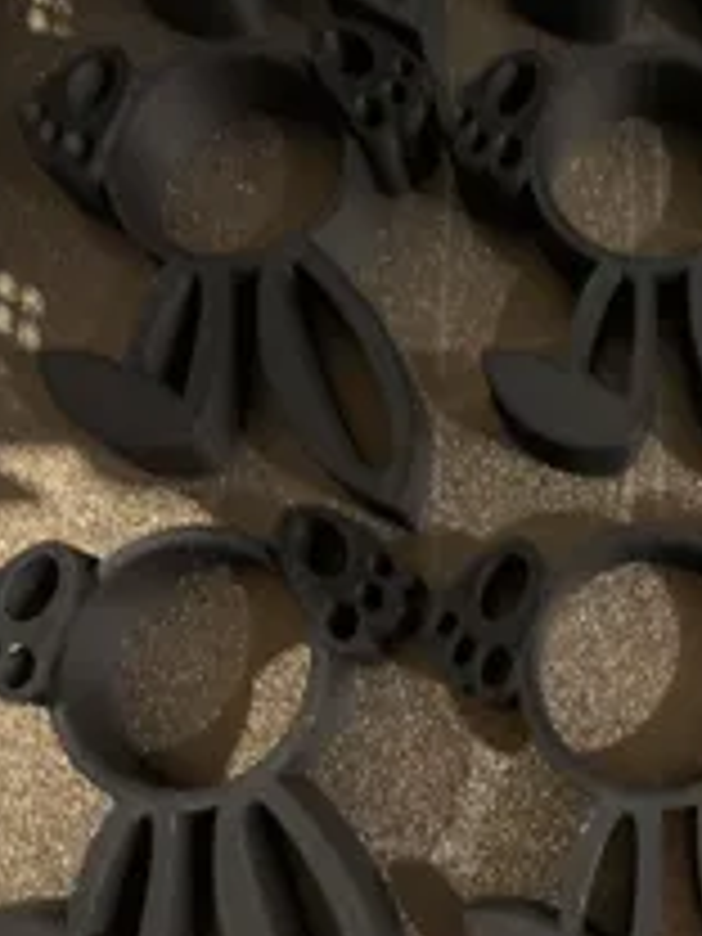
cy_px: 374
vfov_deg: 38.0
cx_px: 634
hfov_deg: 28.0
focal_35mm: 50
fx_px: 1352
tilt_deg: -72.0
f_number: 1.8
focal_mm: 4.25
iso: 800
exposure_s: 1/17
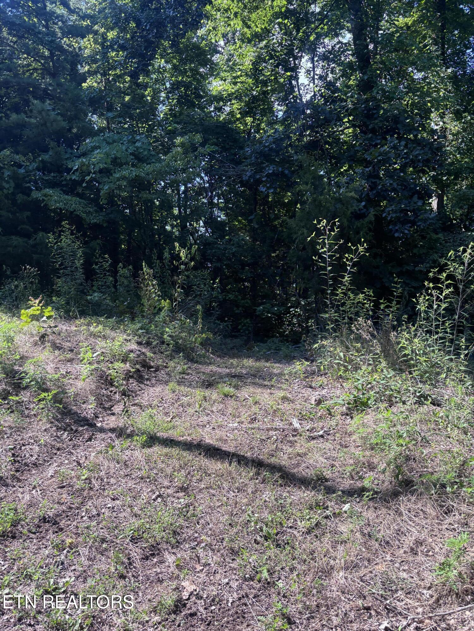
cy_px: 316
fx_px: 475
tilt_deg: -1.3
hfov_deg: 53.1
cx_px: 237
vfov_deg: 67.3
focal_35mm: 26
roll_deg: -1.3
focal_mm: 5.96
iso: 50
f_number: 1.6
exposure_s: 1/716
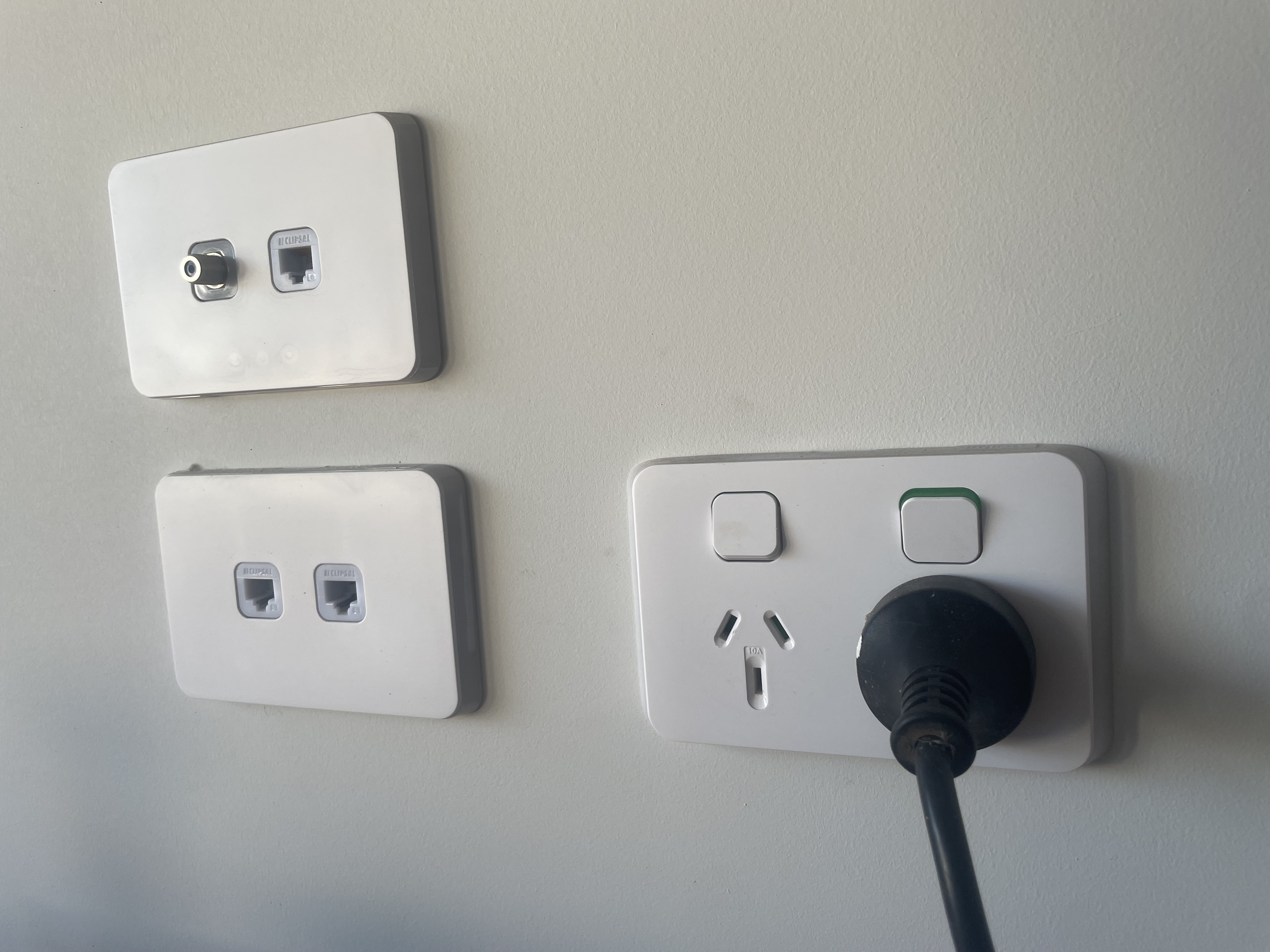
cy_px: 476
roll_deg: +4.7
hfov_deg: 67.3
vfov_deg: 53.1
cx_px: 635
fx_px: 954
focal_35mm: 26
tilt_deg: -7.3
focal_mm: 4.2
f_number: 1.6
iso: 32
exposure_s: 1/121
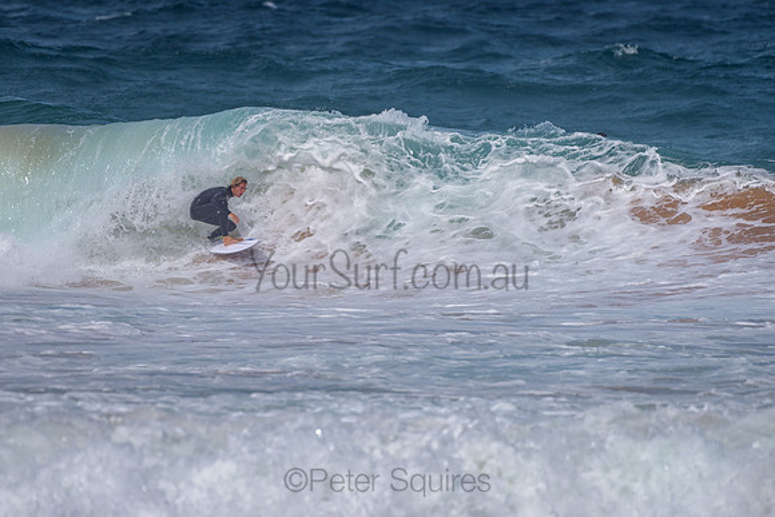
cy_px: 221
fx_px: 13206
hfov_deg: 3.4
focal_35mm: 613
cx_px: 317
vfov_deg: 2.2
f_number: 5.6
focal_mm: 500
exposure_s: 1/2000
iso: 72
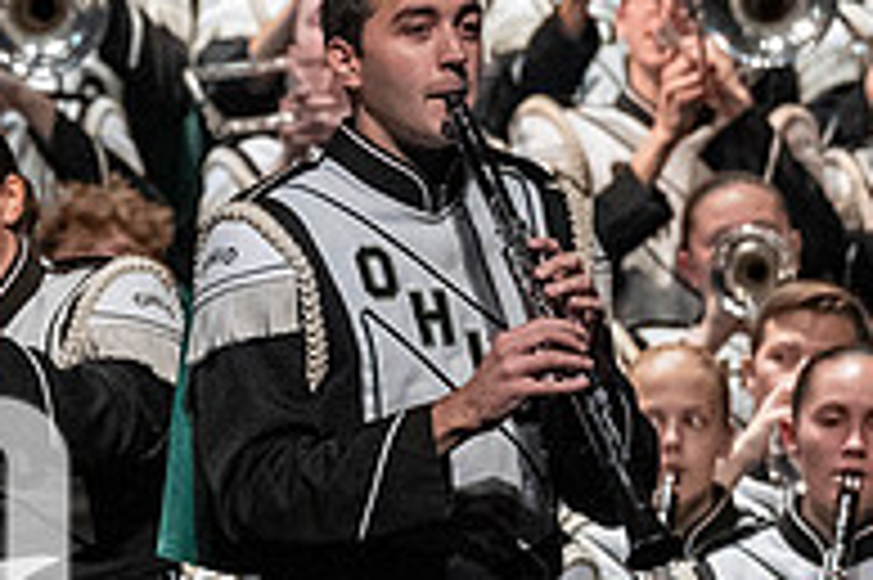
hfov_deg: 2.3
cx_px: -270
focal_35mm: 895
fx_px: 21685
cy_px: 607
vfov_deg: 1.5
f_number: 4
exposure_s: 1/500
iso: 4000
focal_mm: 200
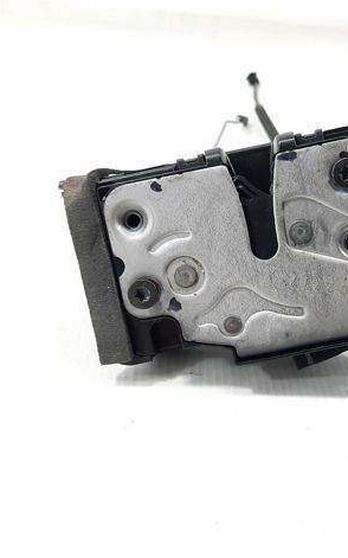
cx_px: 259
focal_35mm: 36
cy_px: 283
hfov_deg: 34.6
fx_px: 547
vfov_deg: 54.0
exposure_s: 1/50
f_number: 2
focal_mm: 4.6
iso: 80
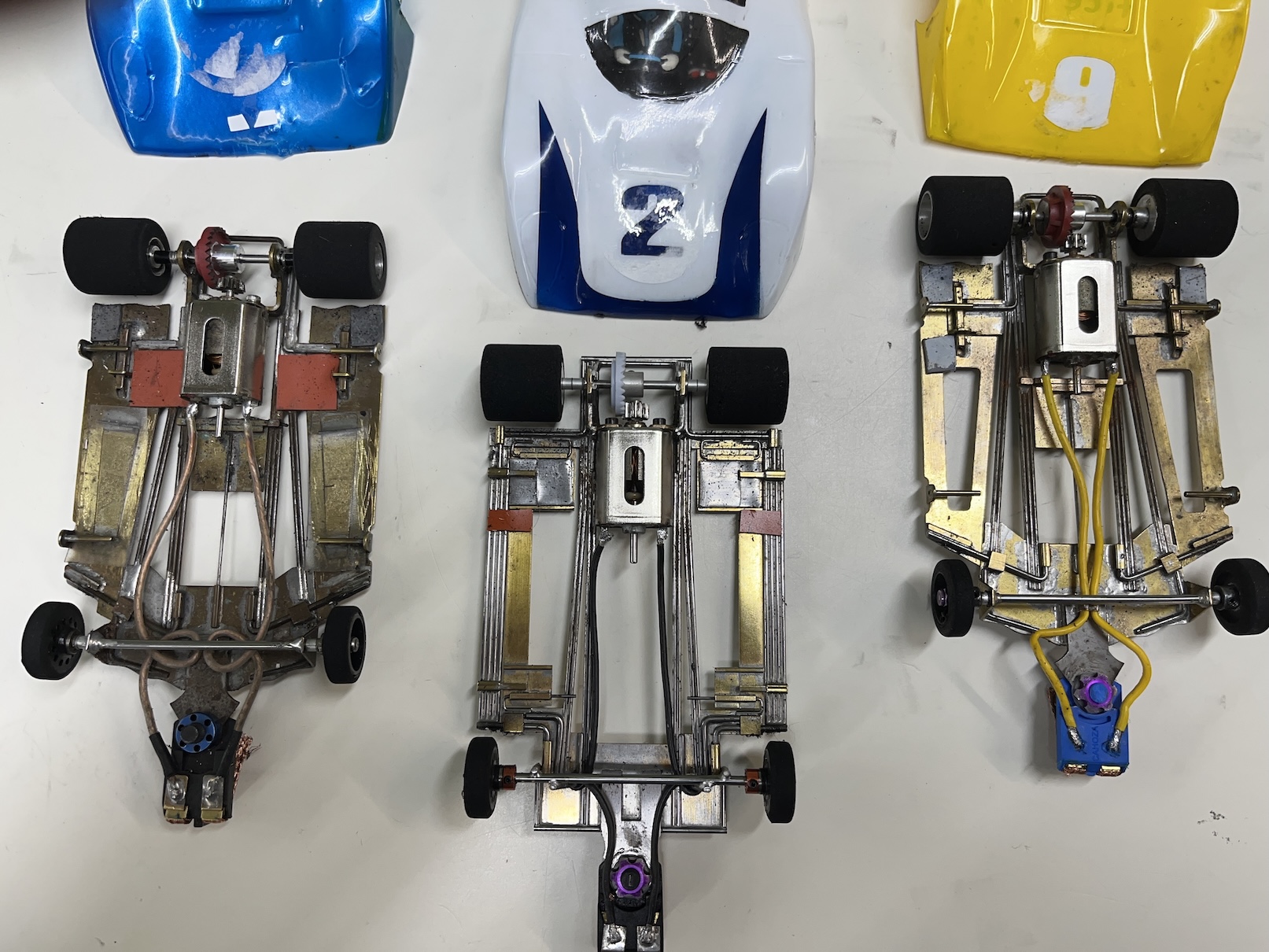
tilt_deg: -85.2
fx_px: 953
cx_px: 634
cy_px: 476
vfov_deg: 53.1
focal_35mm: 26
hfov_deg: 67.3
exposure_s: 1/120
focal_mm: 5.1
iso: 40
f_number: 1.6
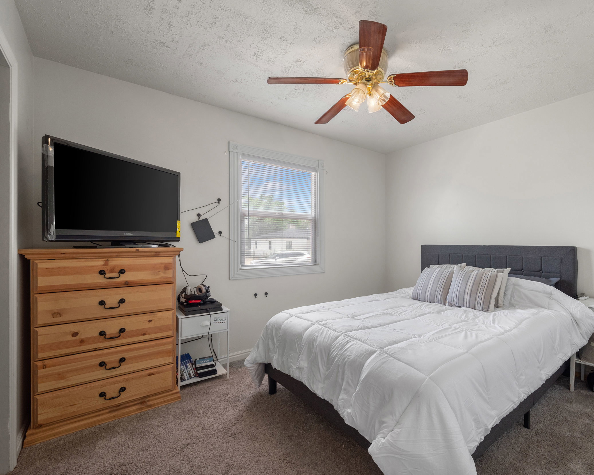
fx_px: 299
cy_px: 238
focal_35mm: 17
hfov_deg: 88.4
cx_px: 358
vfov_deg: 77.0
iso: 500
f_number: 8
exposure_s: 1/5
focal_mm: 15
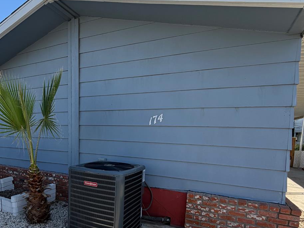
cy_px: 152
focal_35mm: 23
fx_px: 202
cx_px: 129
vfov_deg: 57.5
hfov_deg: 73.5
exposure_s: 1/527
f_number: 2.2
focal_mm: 2.22
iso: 40
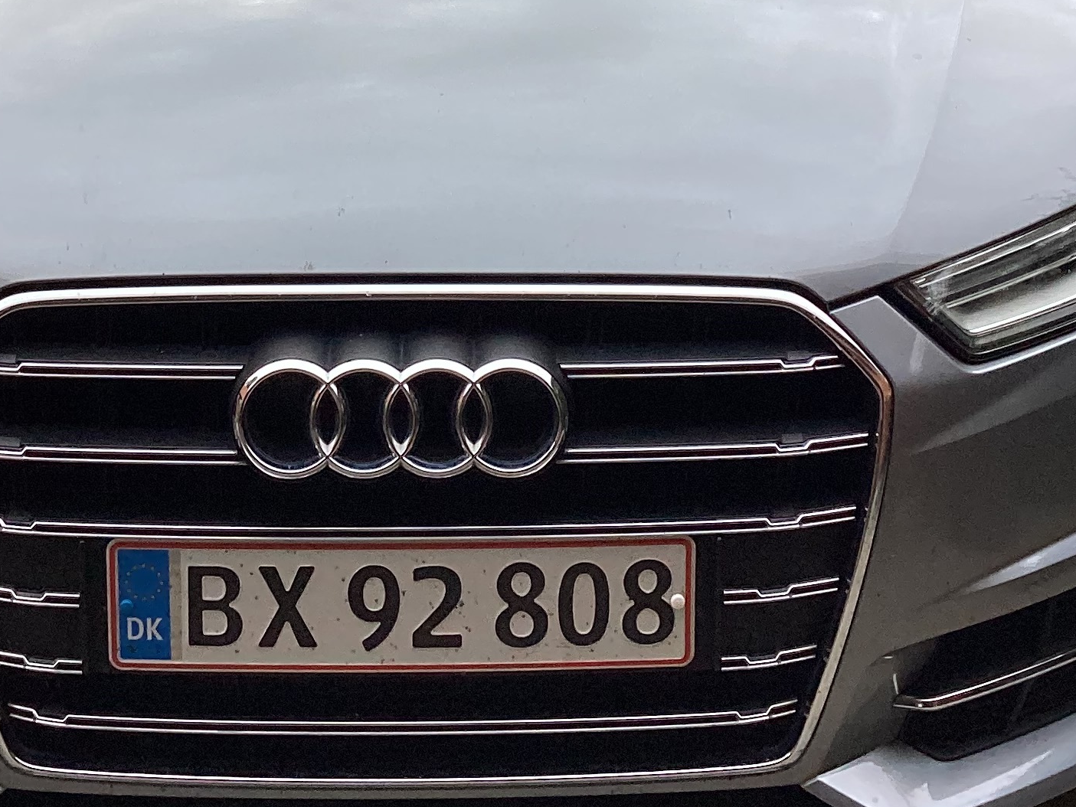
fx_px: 2238
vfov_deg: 19.7
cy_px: -28
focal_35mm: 72
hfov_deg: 27.0
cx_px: 493
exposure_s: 1/120
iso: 64
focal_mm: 3.3
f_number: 2.4
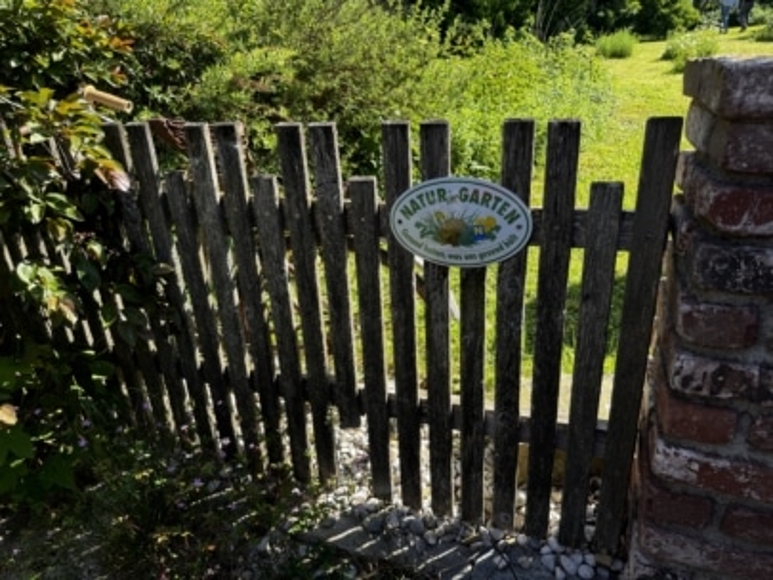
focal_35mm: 24
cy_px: 290
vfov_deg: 56.8
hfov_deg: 71.6
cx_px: 386
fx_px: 536
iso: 80
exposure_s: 1/802
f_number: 1.78
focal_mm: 6.76
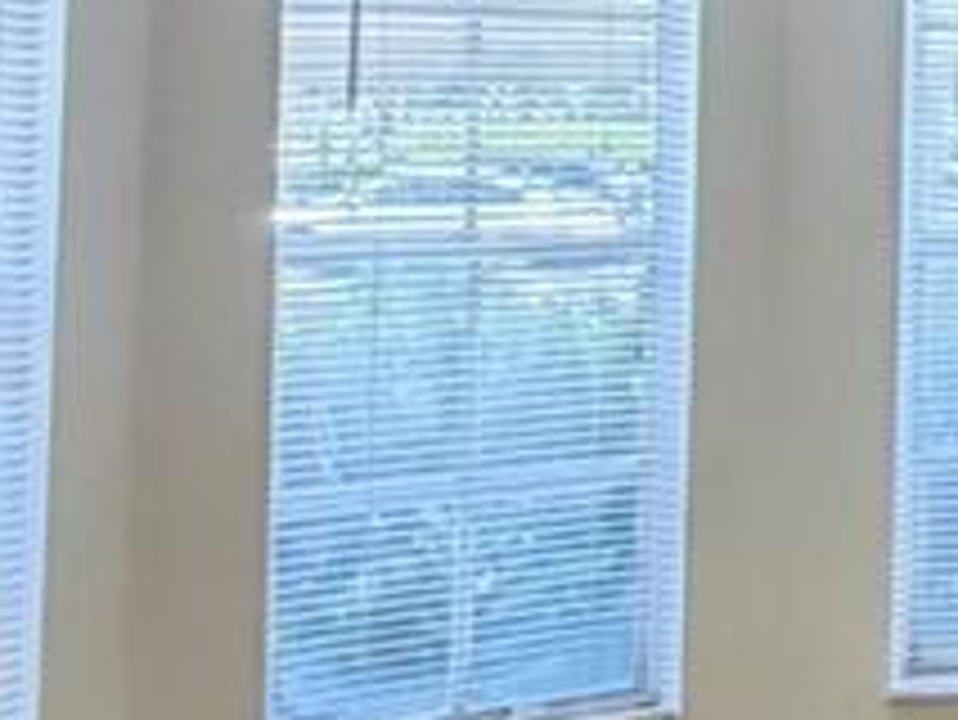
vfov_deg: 17.3
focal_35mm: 84
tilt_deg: +2.8
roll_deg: +0.9
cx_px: 1920
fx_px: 2326
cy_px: 45
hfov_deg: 17.1
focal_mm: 2.22
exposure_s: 1/120
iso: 320
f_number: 2.2
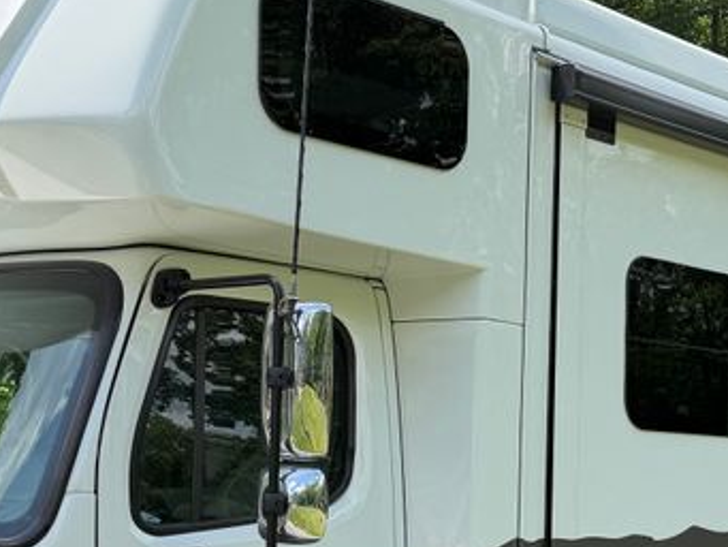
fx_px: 1515
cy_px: 536
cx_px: 436
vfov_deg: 19.9
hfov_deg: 27.0
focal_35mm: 72
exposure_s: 1/2299
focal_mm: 6.76
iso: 100
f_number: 1.78
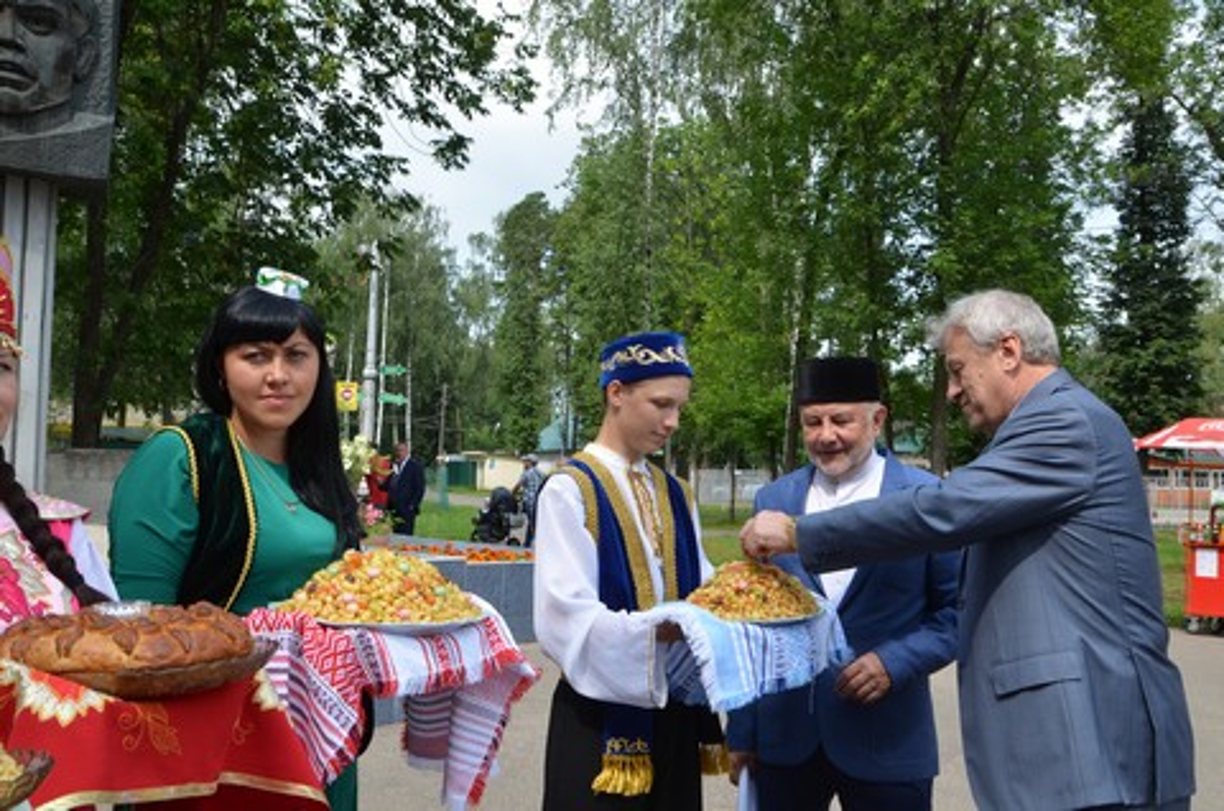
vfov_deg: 36.7
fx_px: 1222
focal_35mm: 36
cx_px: 612
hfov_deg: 53.2
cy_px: 406
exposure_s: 1/250
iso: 180
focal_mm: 24
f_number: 8
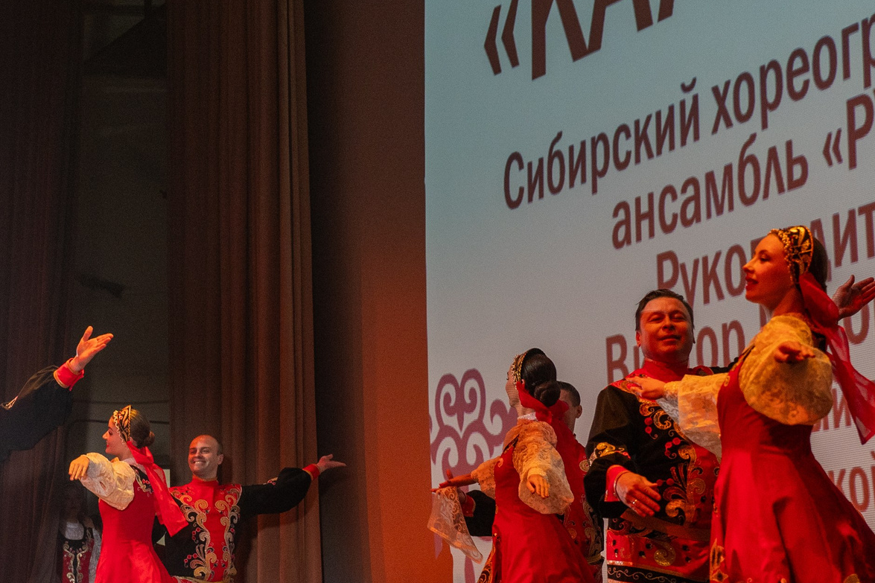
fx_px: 2066
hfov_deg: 23.8
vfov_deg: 16.1
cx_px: 268
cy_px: 326
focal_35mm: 85
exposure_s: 1/320
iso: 2000
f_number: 3.2
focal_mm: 39
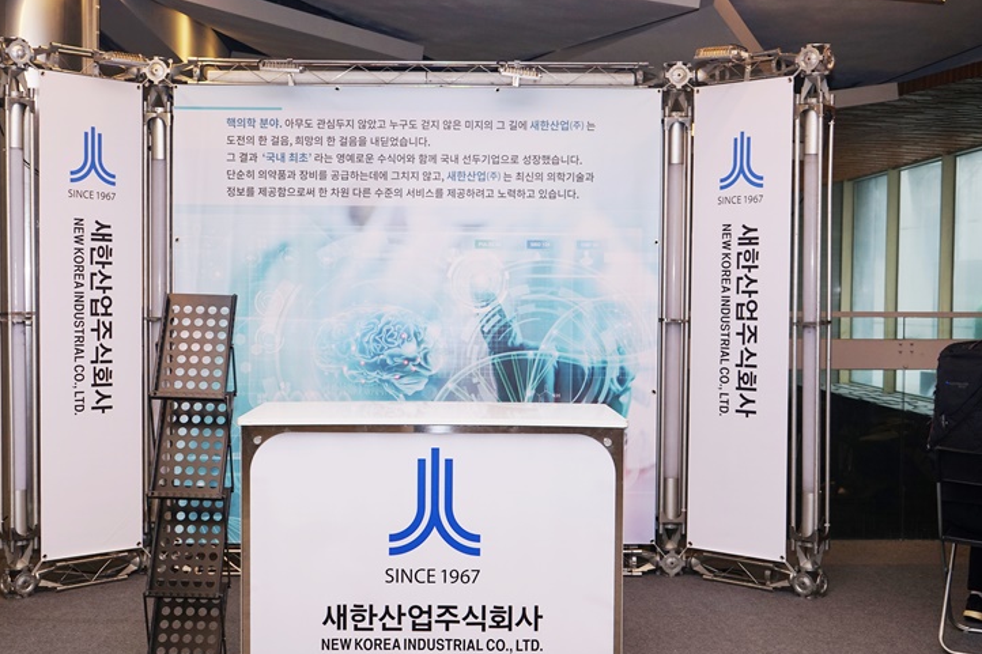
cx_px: 452
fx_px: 1118
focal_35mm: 41
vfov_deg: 32.6
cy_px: 337
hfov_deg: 47.4
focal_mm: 37
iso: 400
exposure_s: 1/100
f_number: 6.3
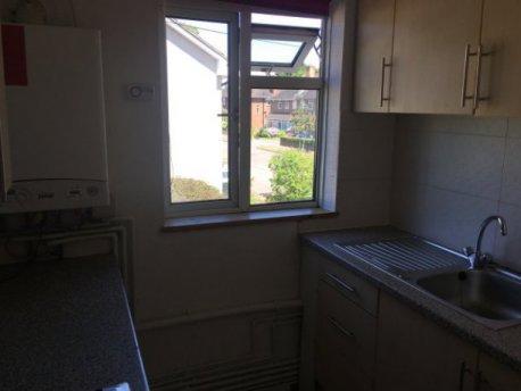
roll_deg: -1.5
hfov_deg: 61.6
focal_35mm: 29
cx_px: 260
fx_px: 437
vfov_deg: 48.3
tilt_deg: -11.6
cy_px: 196
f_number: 2.2
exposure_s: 1/309
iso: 32
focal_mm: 4.15
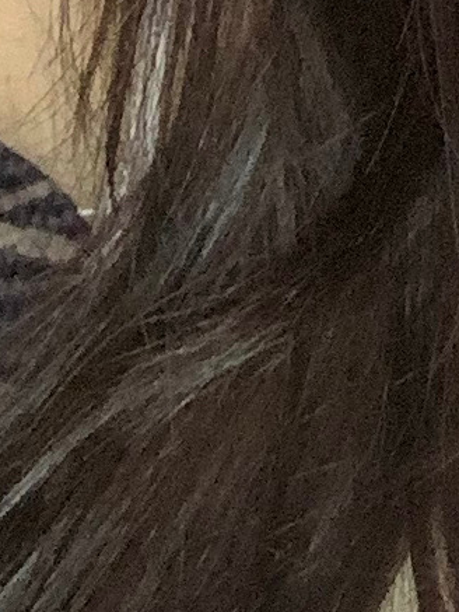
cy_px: -916
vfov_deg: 8.0
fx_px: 3994
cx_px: 967
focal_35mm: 226
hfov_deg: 6.4
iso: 125
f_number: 2.2
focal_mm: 2.87
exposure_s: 1/60
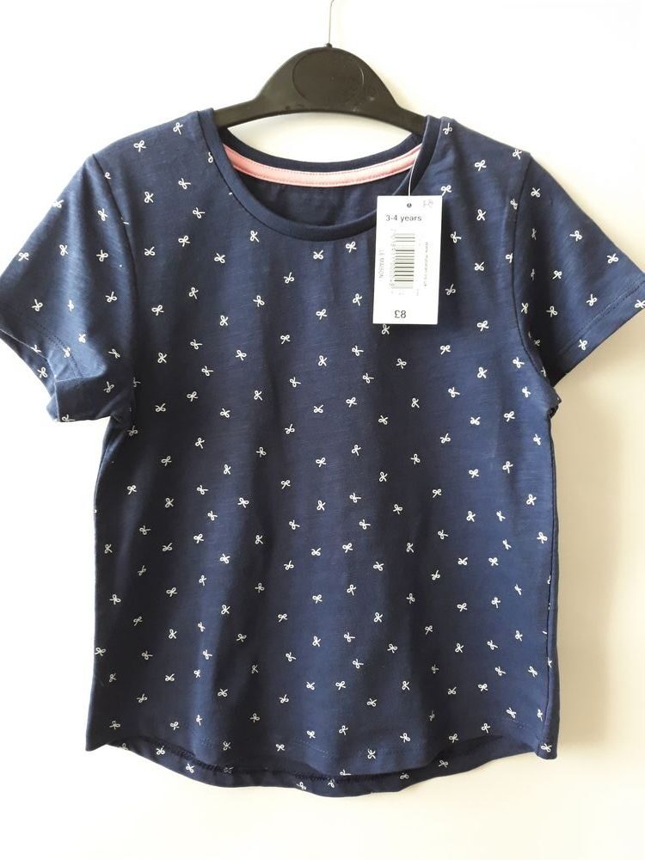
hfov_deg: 51.4
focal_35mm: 27
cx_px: 322
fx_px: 671
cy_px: 430
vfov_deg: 65.3
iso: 200
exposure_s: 1/25
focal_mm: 3.71
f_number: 1.7
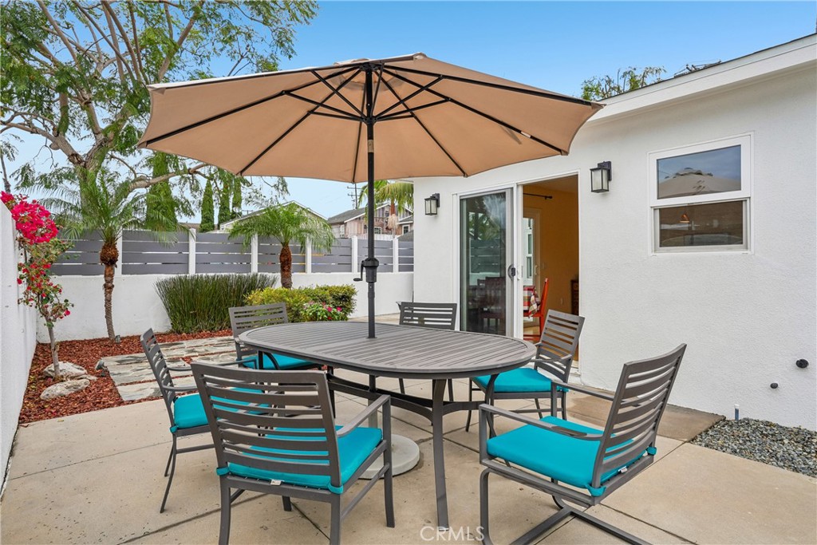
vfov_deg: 61.9
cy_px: 272
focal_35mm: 20
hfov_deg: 84.0
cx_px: 408
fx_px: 454
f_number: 8
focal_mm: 20
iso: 100
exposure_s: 1/160
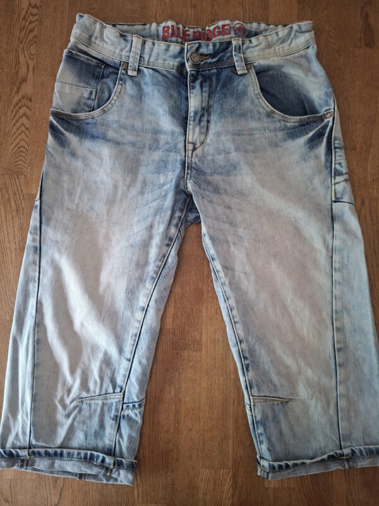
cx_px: 190
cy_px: 253
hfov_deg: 58.9
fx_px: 336
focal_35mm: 23
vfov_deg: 73.9
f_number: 1.8
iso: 250
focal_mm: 5.54
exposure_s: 1/33
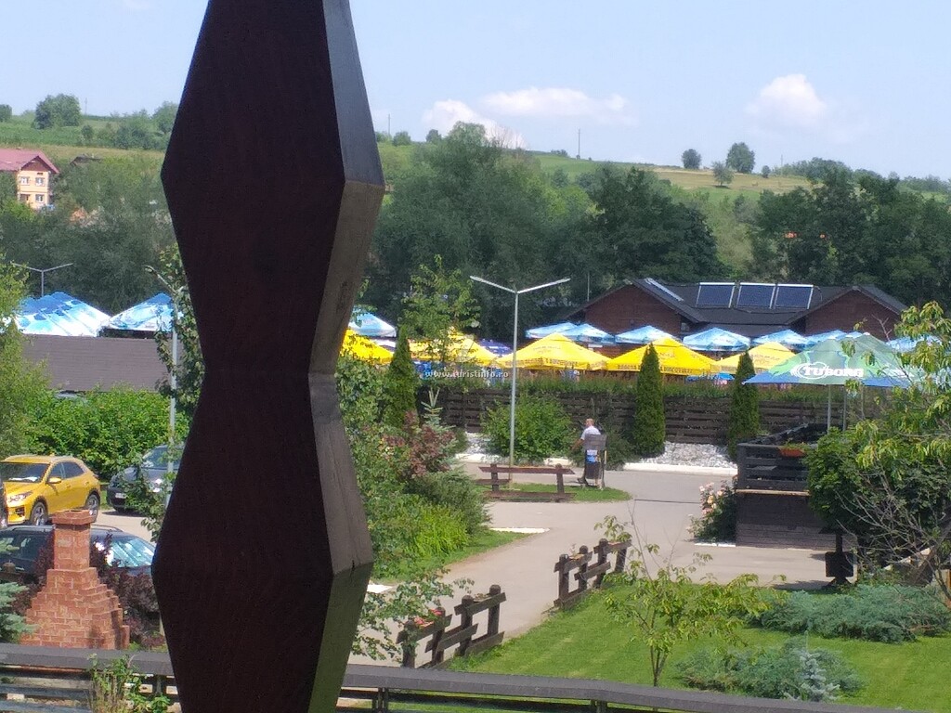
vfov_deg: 51.4
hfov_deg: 65.3
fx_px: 742
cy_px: 356
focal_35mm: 27
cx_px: 476
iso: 40
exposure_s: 1/971
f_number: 1.9
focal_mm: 3.6
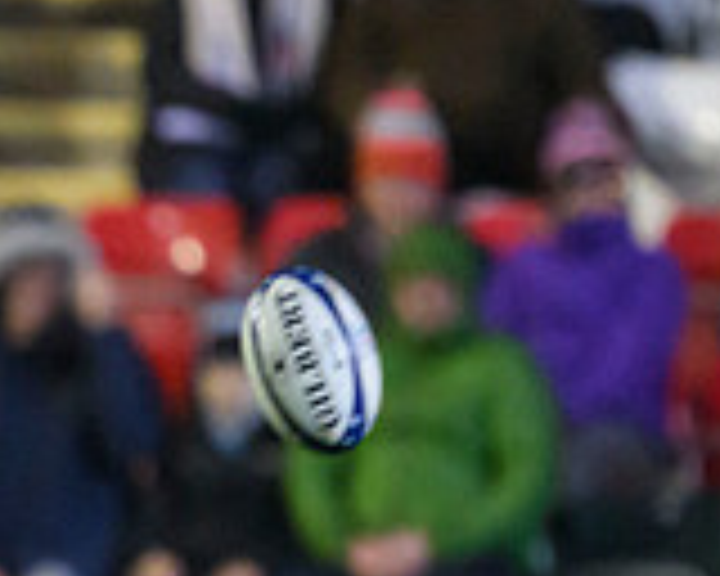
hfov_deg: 0.7
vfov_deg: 0.6
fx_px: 57087
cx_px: -631
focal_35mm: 2679
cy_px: 928
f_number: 4
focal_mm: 560
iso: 8000
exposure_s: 1/1000
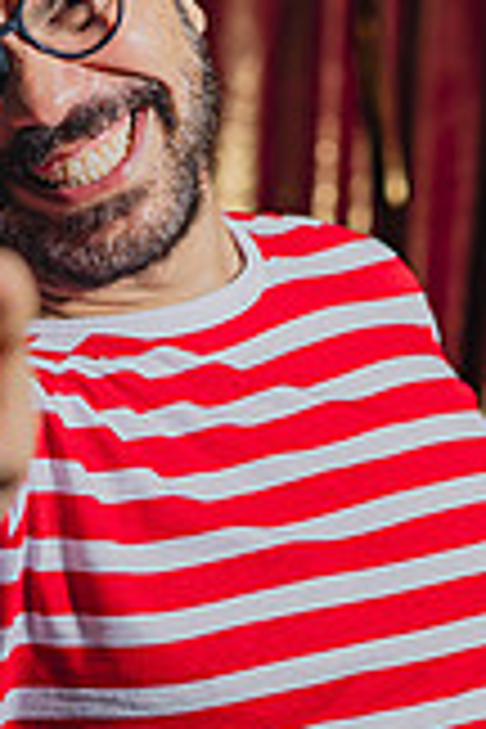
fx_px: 4779
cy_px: 580
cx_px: 245
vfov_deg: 8.7
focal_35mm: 236
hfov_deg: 5.8
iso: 125
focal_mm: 85
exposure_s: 1/200
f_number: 2.5
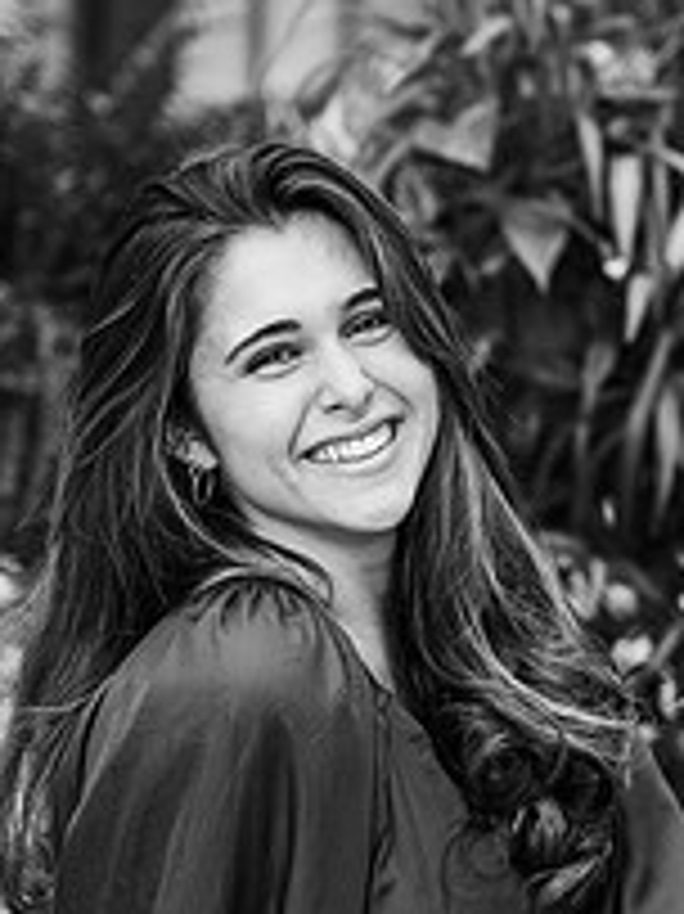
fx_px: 4774
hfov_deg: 8.2
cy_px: 707
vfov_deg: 10.9
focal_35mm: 181
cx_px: 400
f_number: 2.2
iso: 320
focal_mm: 85
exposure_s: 1/200
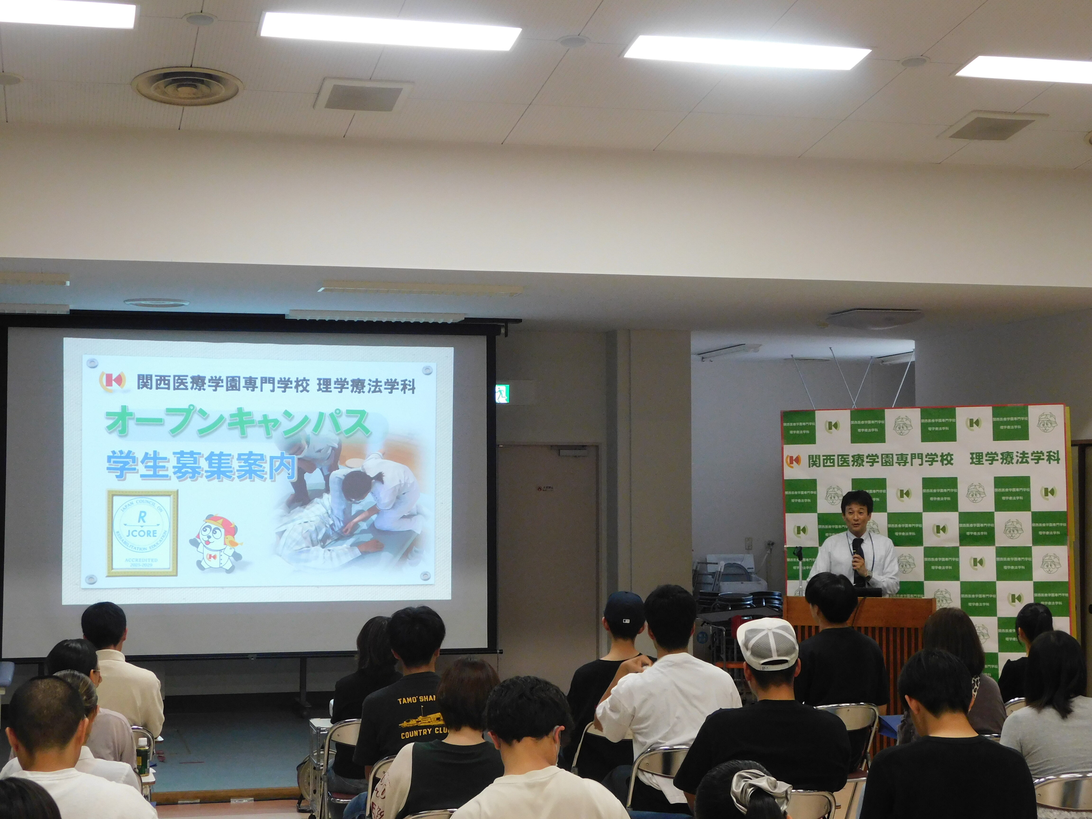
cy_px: 410
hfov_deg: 32.7
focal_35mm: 59
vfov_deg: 24.8
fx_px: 1861
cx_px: 546
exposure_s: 1/30
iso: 400
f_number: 4
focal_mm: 10.4
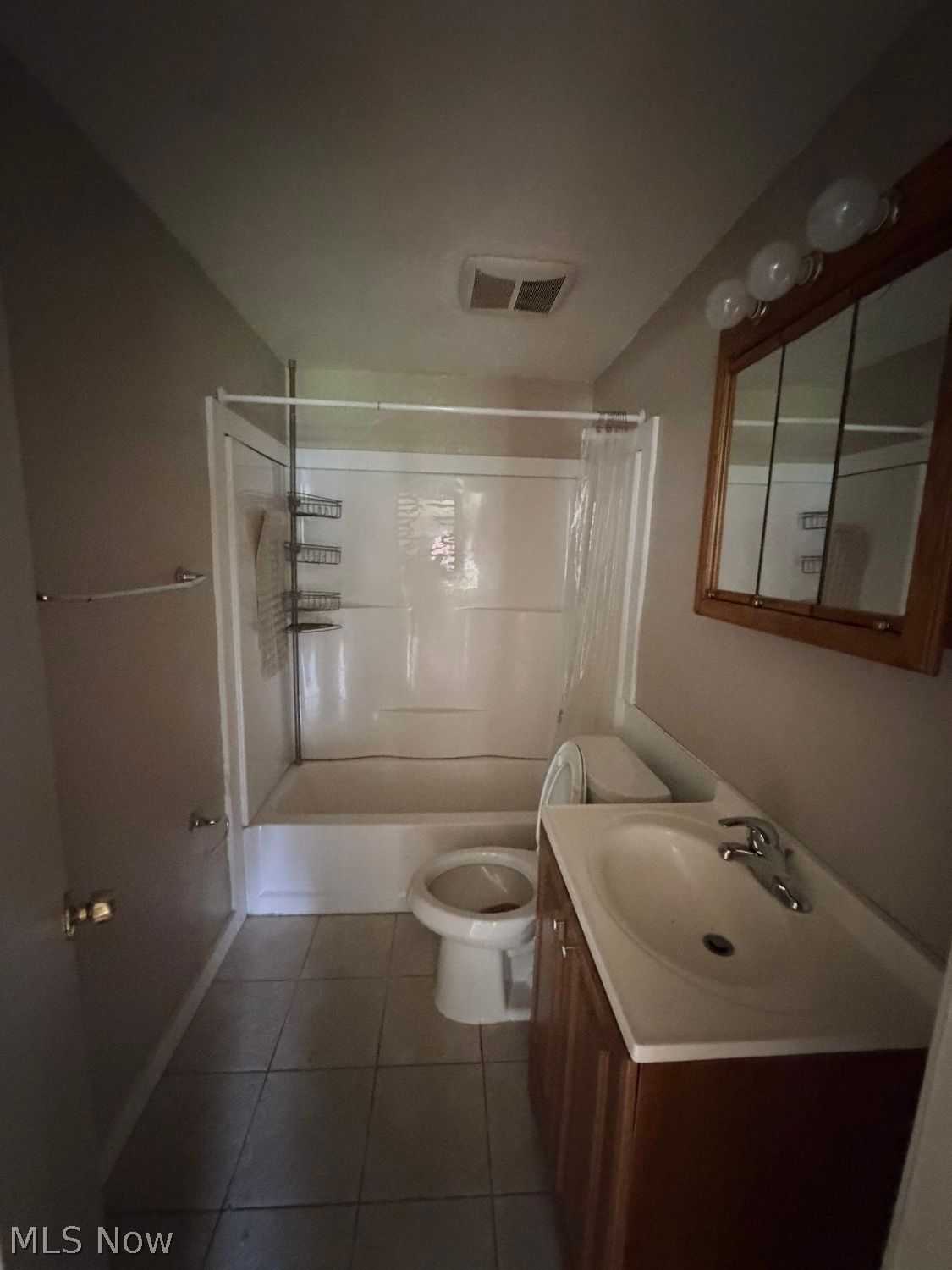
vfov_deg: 102.1
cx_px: 476
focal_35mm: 14
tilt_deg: -8.7
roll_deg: -1.4
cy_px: 635
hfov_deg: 85.7
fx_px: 513
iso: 1600
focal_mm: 2.22
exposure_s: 1/30
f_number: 2.2
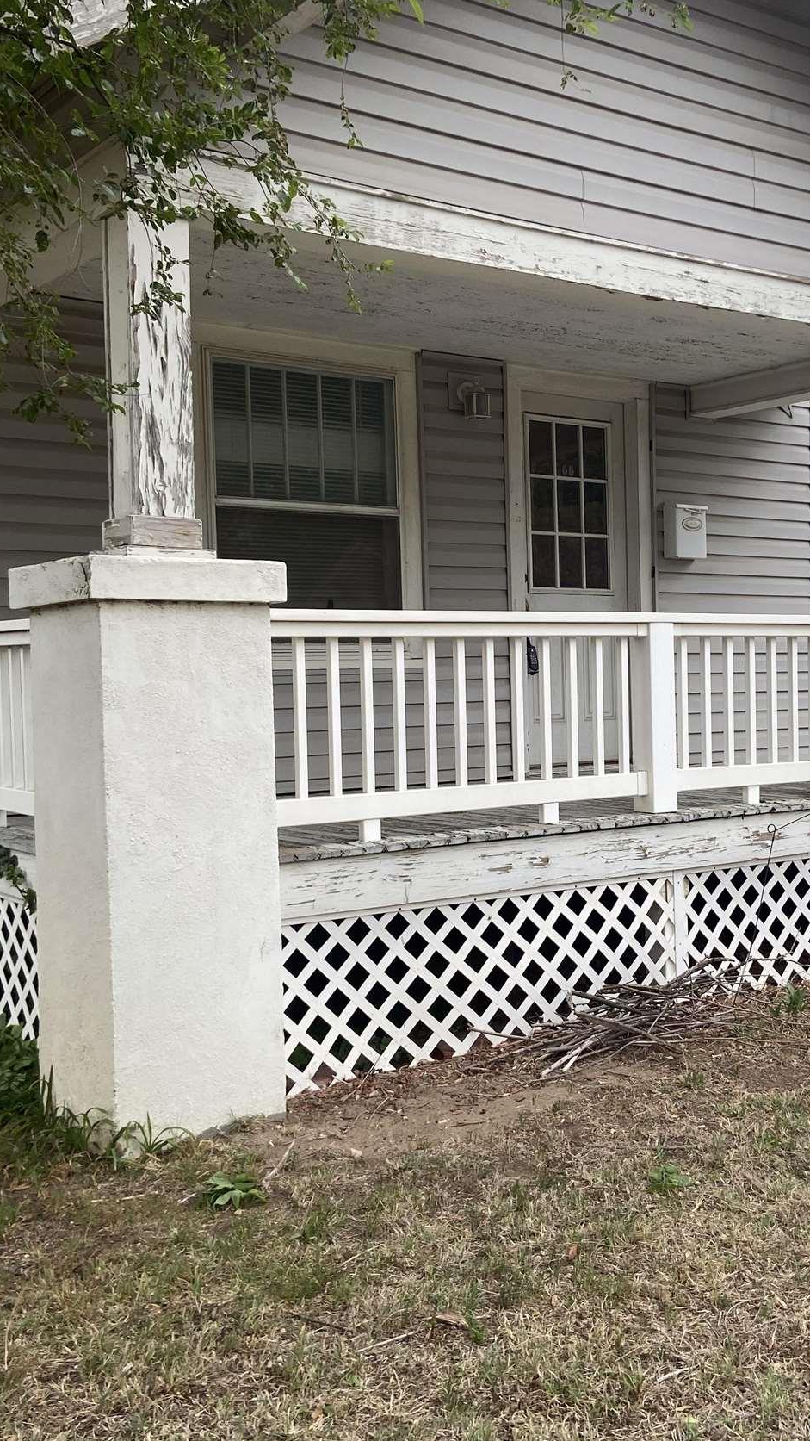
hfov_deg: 30.1
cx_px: 574
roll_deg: +1.2
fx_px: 1489
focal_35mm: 39
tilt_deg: -1.9
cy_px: 742
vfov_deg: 51.6
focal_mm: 4.25
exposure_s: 1/153
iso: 32
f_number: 1.8
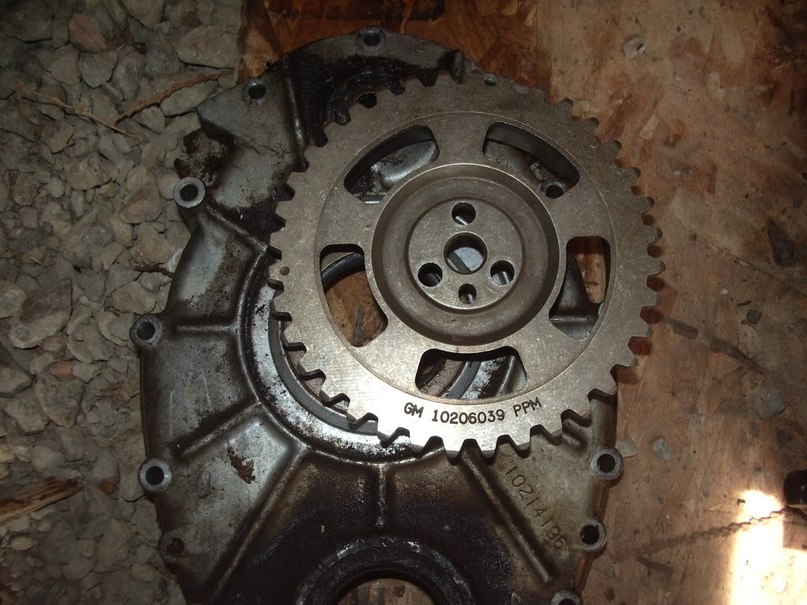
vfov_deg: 40.7
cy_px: 302
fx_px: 816
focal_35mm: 35
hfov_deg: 52.6
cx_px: 404
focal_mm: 5.8
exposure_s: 1/40
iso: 100
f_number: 2.6
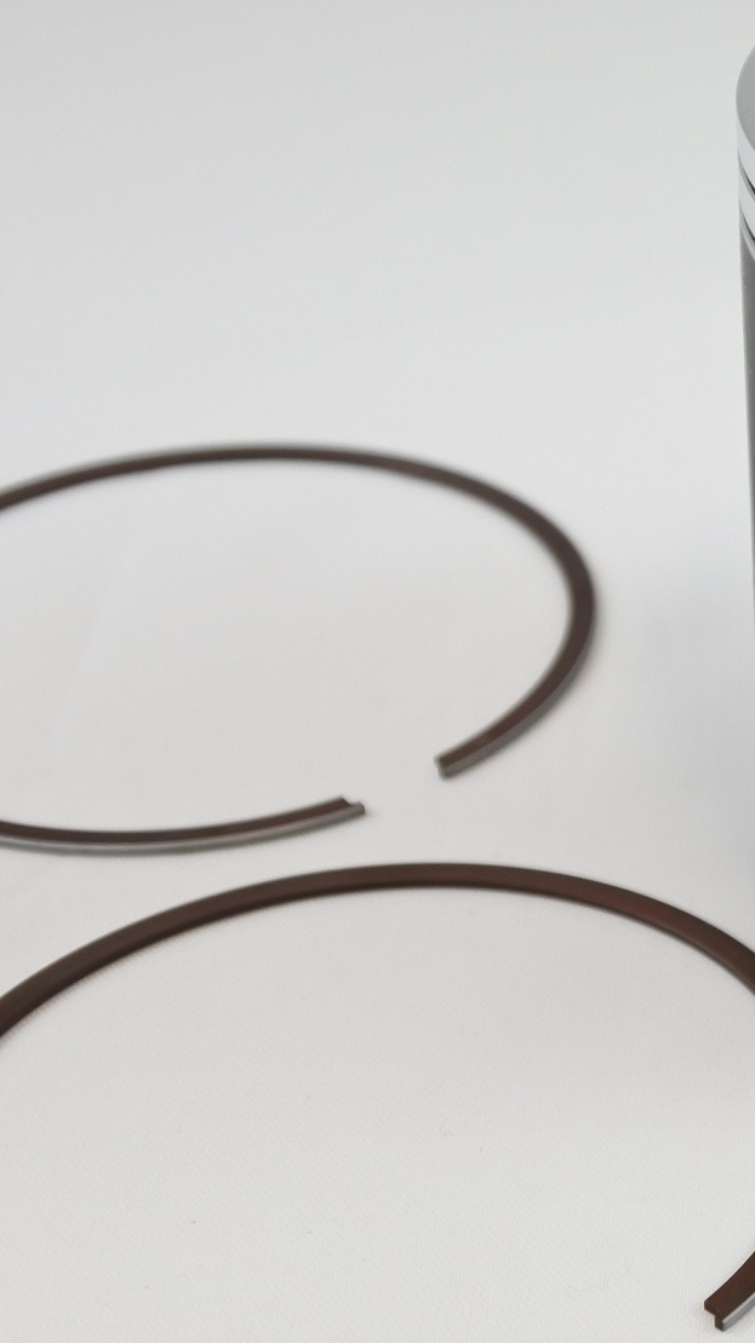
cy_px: 670
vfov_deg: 22.2
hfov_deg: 12.3
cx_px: 942
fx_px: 3418
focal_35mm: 96
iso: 400
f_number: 4.5
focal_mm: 18
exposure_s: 1/125
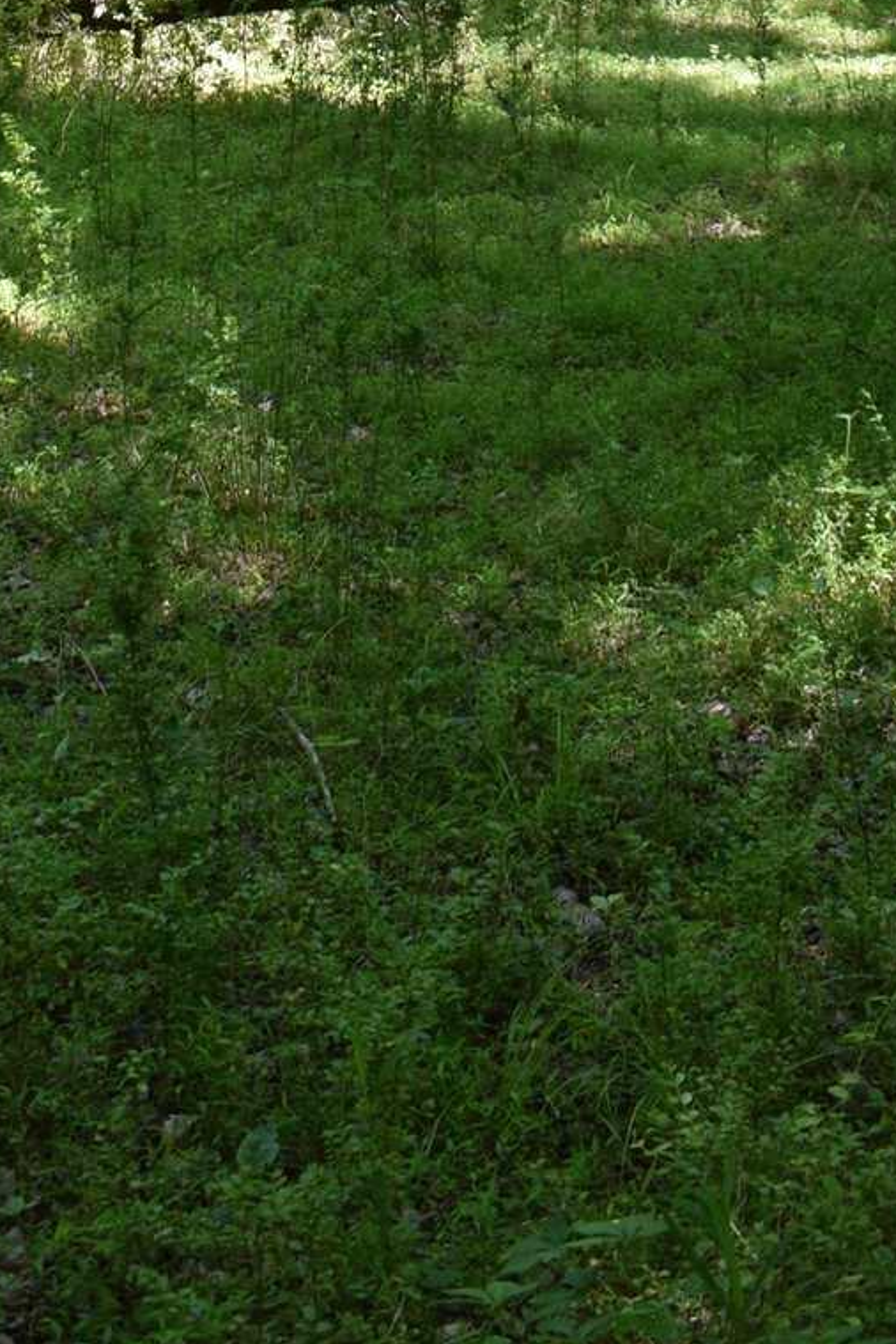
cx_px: 98
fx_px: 3061
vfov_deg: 21.9
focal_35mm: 82
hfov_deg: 16.4
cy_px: -466
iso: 400
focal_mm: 18
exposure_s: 1/160
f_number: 6.3
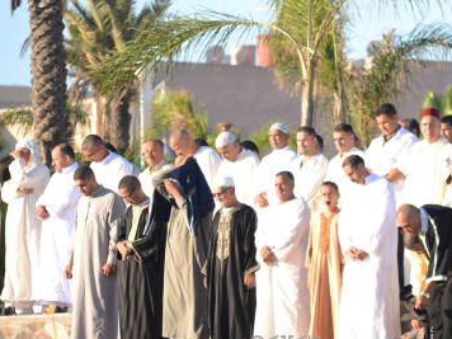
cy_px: 190
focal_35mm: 415
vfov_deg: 3.6
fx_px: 5419
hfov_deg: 4.8
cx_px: 340
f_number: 5.6
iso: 110
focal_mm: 160
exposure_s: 1/500
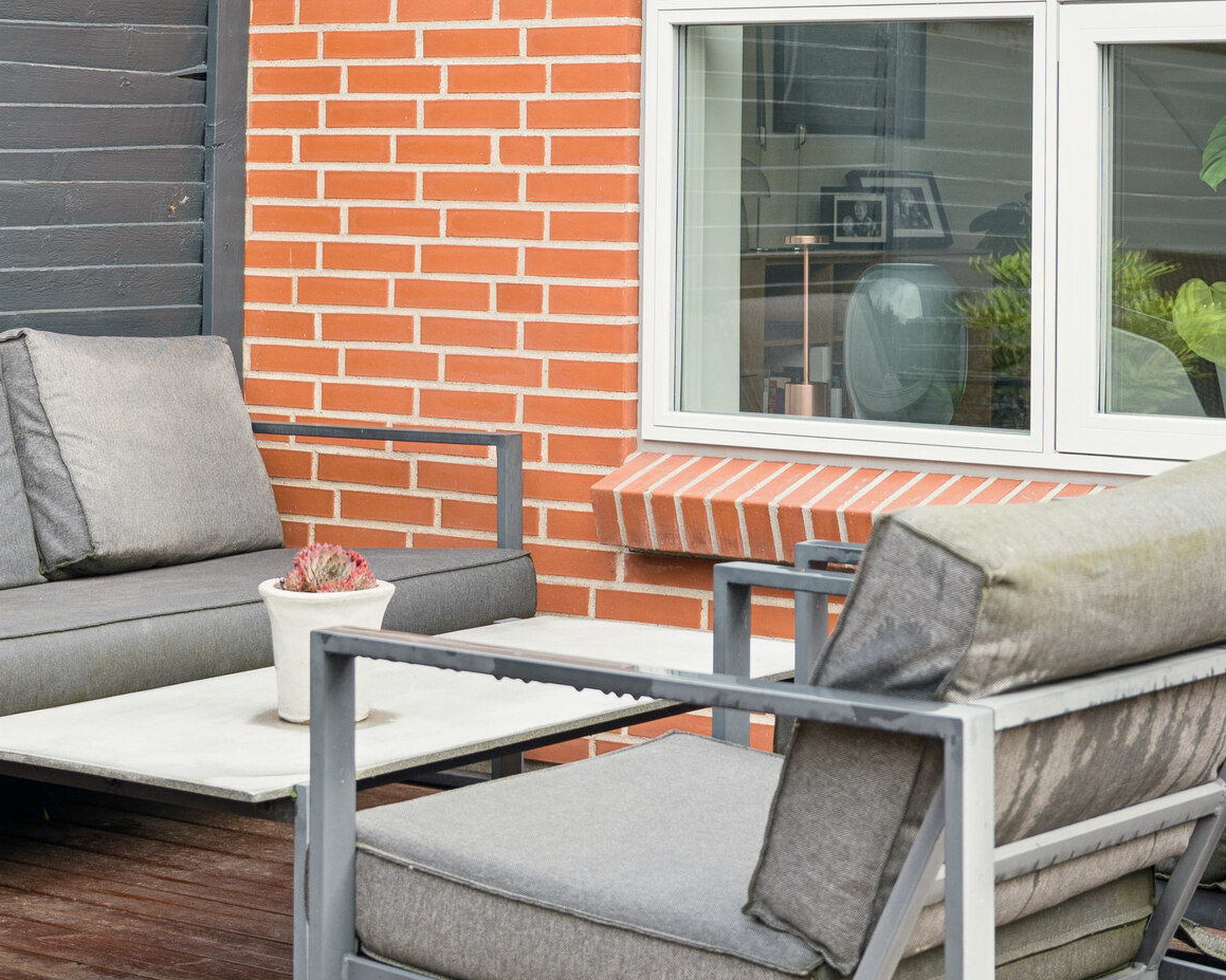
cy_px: -72
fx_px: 3084
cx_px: 587
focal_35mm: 85
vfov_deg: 17.5
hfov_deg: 22.5
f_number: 4
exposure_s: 1/160
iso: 160
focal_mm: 35
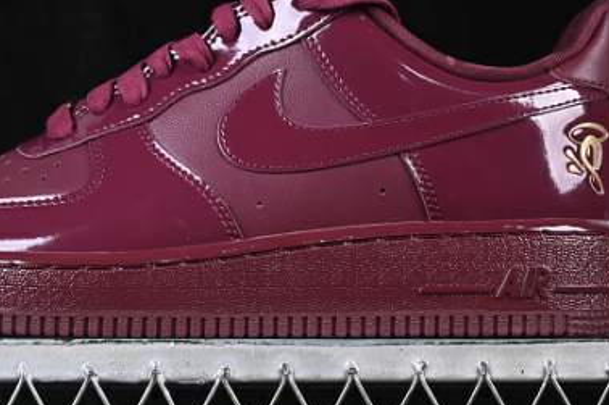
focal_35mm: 145
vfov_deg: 9.4
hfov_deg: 14.2
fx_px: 2450
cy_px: 95
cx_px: 238
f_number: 6.3
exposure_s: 1/60
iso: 160
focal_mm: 50
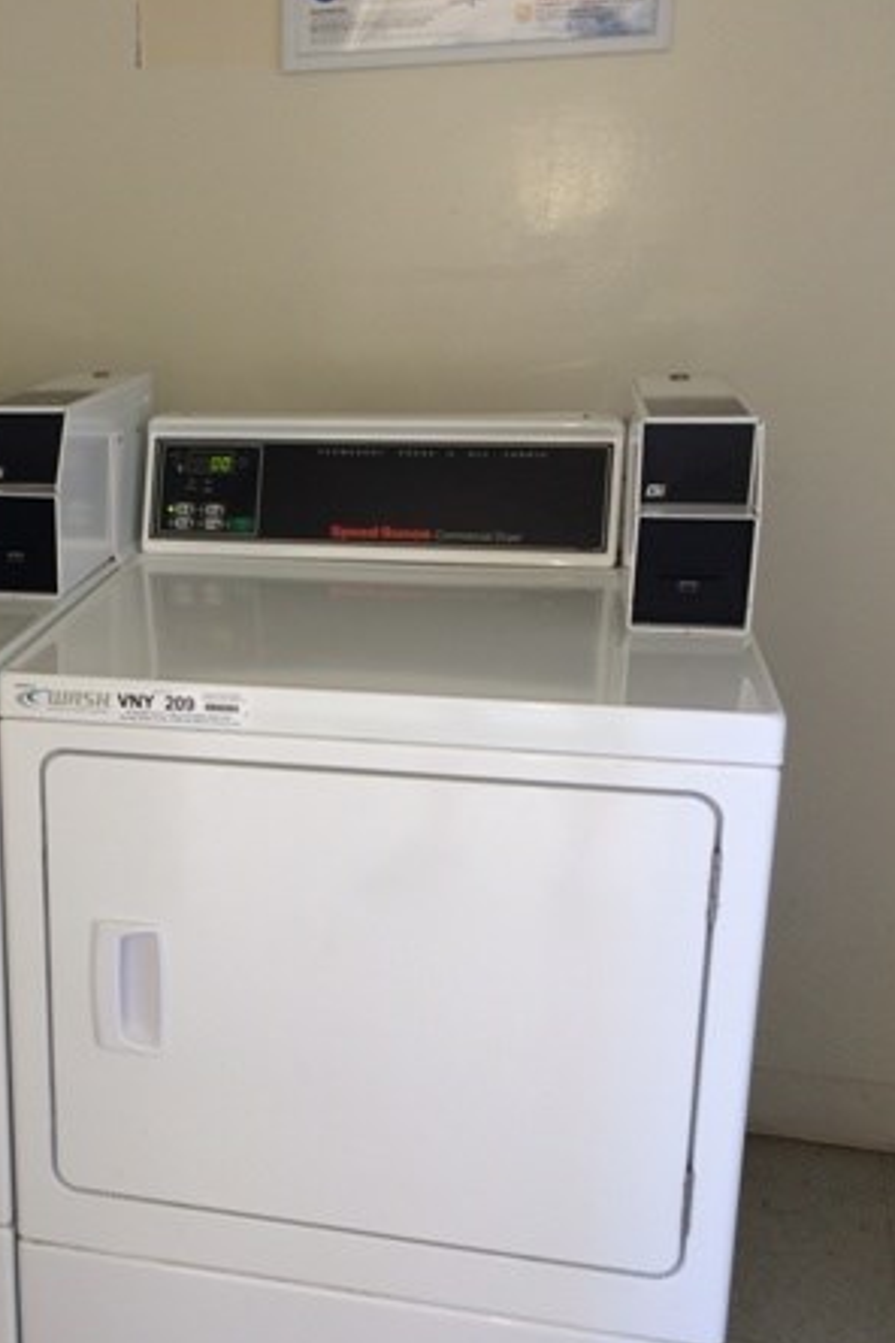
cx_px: 51
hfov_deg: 28.4
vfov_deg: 43.6
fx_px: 1678
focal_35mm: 45
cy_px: 699
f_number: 2.2
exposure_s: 1/40
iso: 40
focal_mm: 4.12
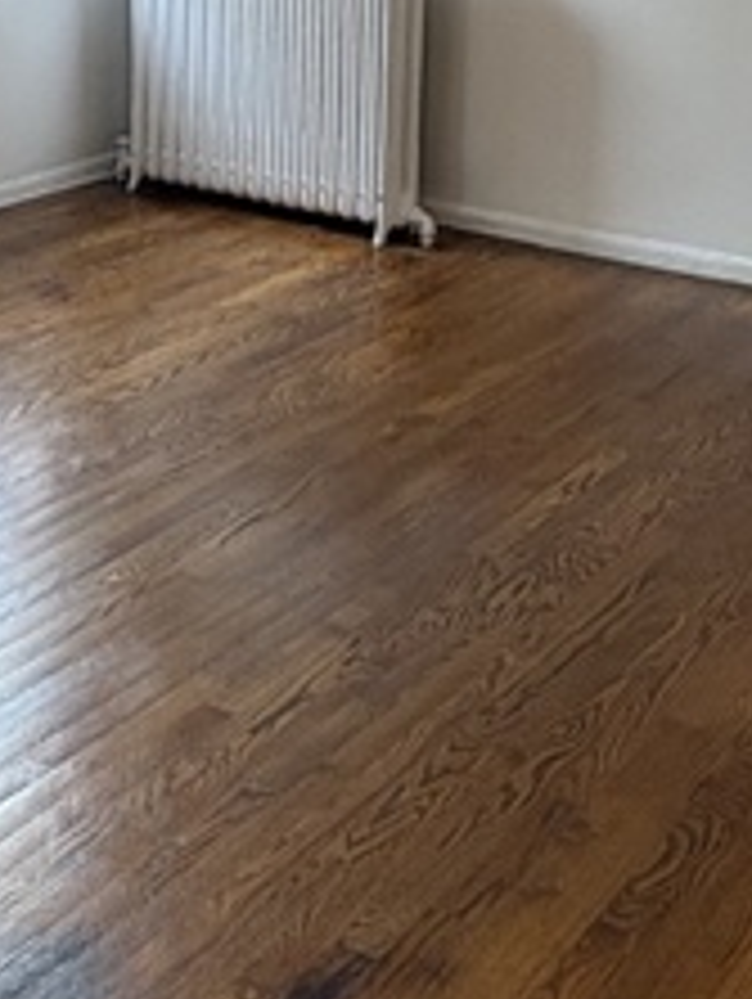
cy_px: -27
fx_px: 1966
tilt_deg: -6.8
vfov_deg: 26.8
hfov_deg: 21.4
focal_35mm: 68
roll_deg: -0.7
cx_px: 135
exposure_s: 1/60
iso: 125
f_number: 2.2
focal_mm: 2.22
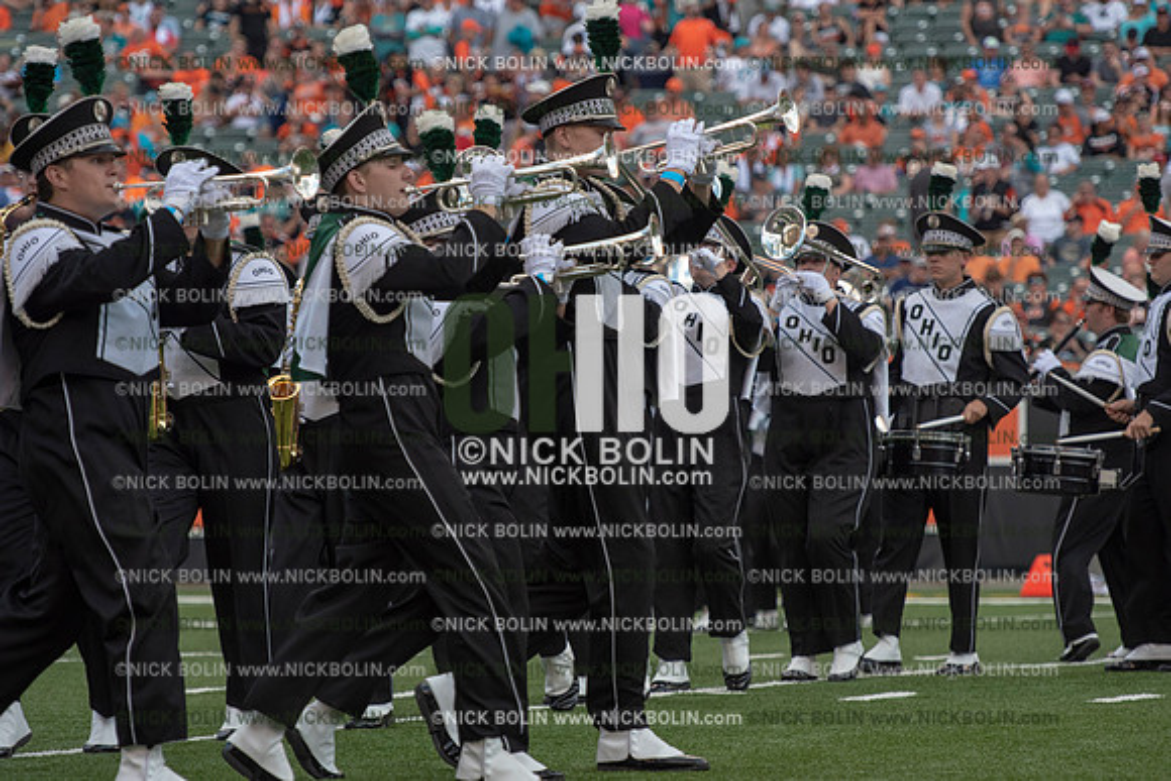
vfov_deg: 6.5
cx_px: 586
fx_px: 6832
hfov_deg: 9.8
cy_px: 390
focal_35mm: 210
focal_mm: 210
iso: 400
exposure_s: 1/1250
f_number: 5.6
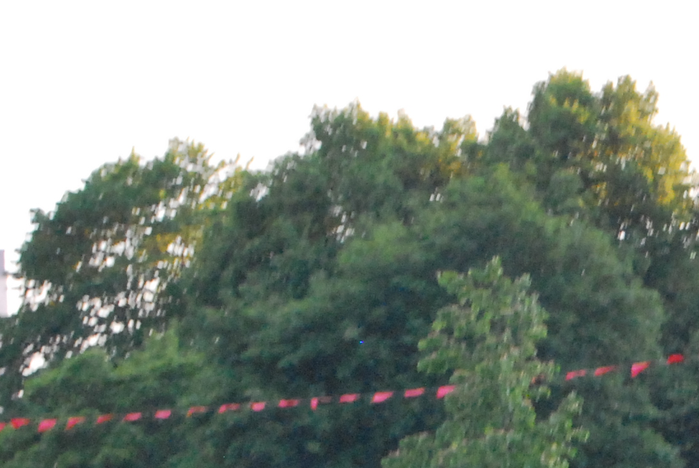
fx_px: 5152
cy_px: 432
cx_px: 914
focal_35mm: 265
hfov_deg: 7.7
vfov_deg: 5.2
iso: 1600
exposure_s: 1/200
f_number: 7.1
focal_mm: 50
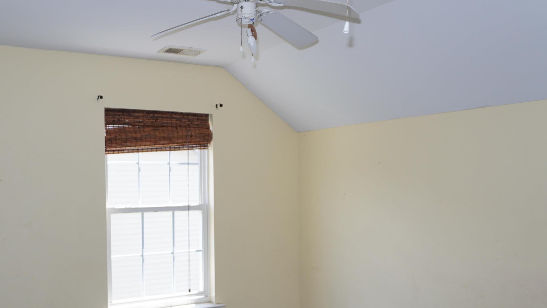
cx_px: 209
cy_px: 203
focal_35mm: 36
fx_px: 522
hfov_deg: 54.7
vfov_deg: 32.6
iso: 200
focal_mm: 16
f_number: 4
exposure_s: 1/160
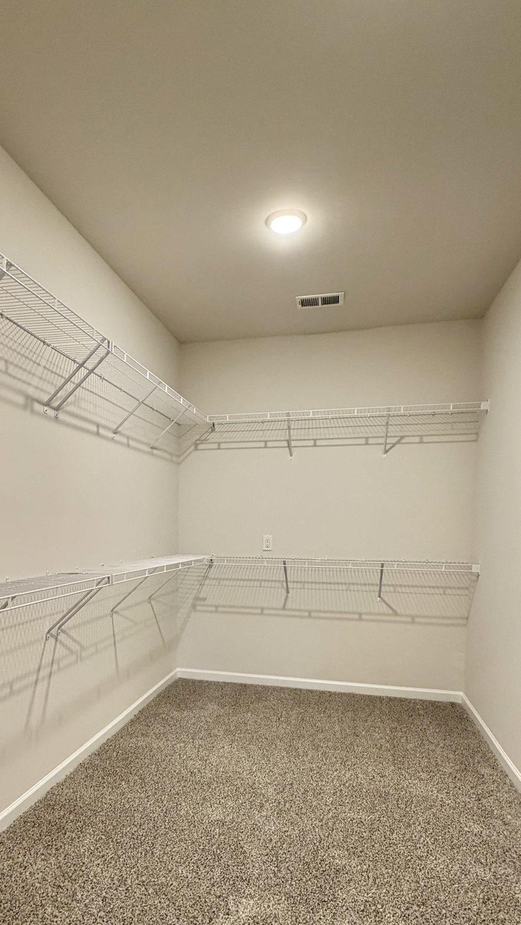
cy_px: 570
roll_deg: -0.9
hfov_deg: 51.0
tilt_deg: -3.8
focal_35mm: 22
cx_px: 196
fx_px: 540
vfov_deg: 79.9
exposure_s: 1/60
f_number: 2.2
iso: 250
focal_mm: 2.22
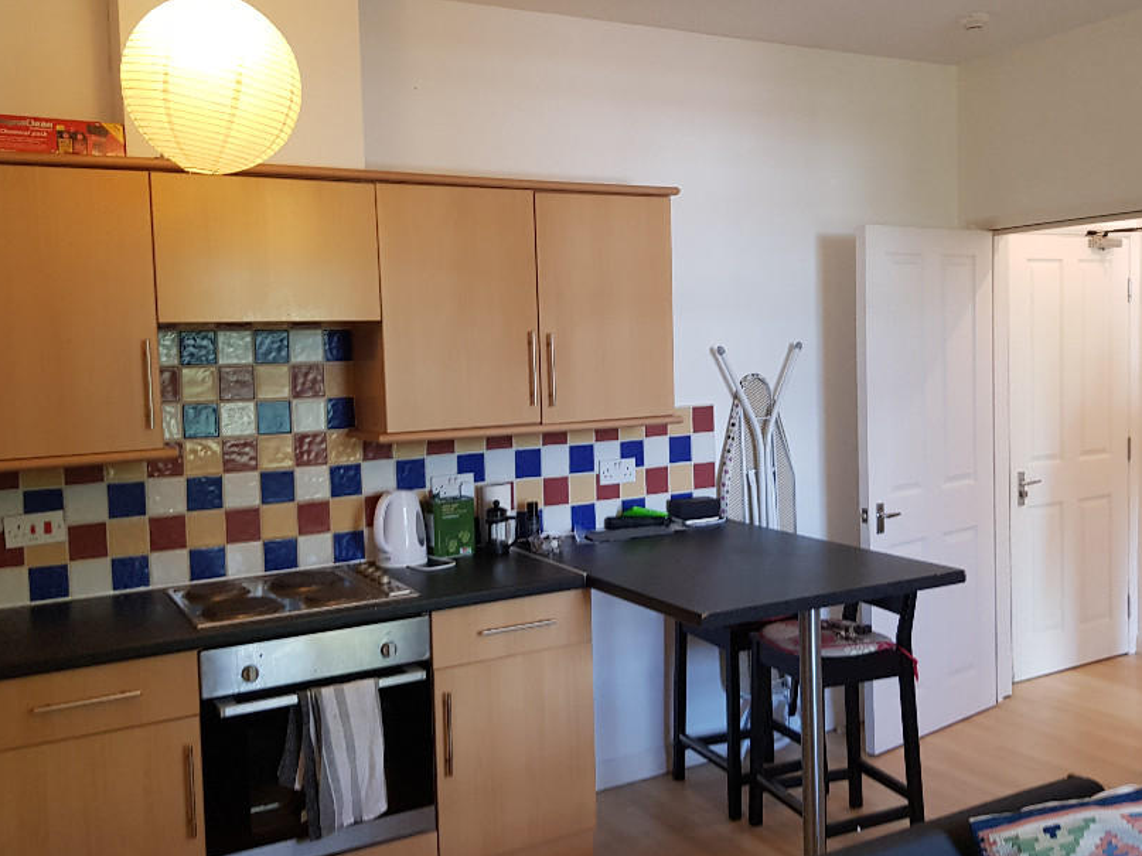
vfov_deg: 42.9
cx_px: 616
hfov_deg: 55.3
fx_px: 1089
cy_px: 440
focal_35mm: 33
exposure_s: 1/50
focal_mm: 4.2
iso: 125
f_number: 1.7
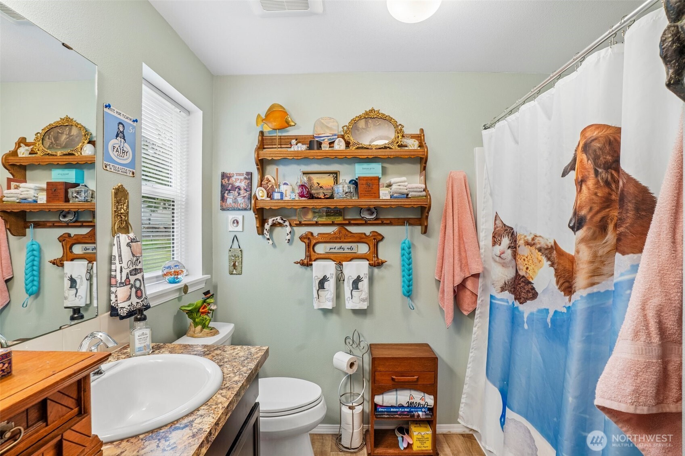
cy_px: 228
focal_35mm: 16
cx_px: 342
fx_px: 304
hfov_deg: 96.7
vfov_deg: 73.7
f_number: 8
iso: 400
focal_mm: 16
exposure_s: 1/13
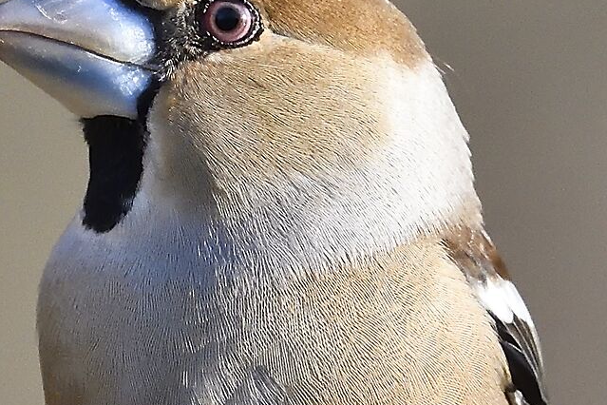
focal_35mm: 3007
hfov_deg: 0.7
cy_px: 327
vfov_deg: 0.5
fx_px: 50697
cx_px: 227
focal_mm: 400
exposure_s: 1/2000
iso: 4000
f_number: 5
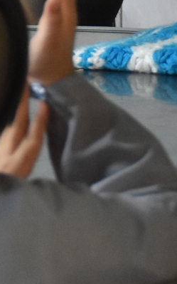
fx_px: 3840
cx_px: -189
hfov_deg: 2.6
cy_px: -64
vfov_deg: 4.2
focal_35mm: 497
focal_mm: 80
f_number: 5
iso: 1600
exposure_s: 1/60
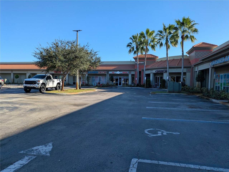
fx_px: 165
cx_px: 114
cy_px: 86
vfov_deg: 54.9
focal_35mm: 25
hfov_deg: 69.4
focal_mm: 5.43
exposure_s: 1/1393
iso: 45
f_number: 1.89
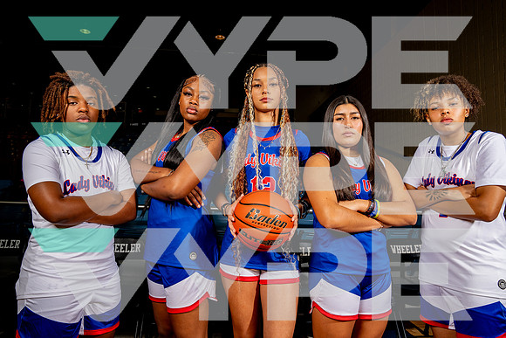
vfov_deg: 53.2
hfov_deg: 73.7
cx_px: 253
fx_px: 337
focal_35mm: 24
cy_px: 169
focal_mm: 24
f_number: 7.1
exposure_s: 1/125
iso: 250
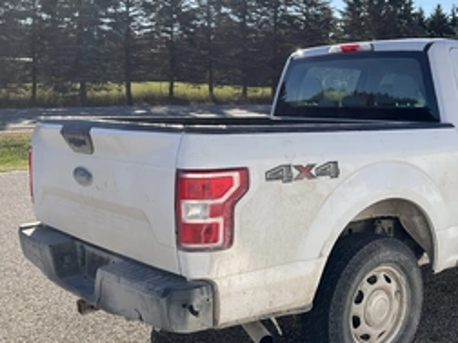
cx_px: 349
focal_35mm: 46
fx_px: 609
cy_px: 174
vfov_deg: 31.5
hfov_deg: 40.0
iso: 25
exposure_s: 1/1730
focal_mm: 3
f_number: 1.8
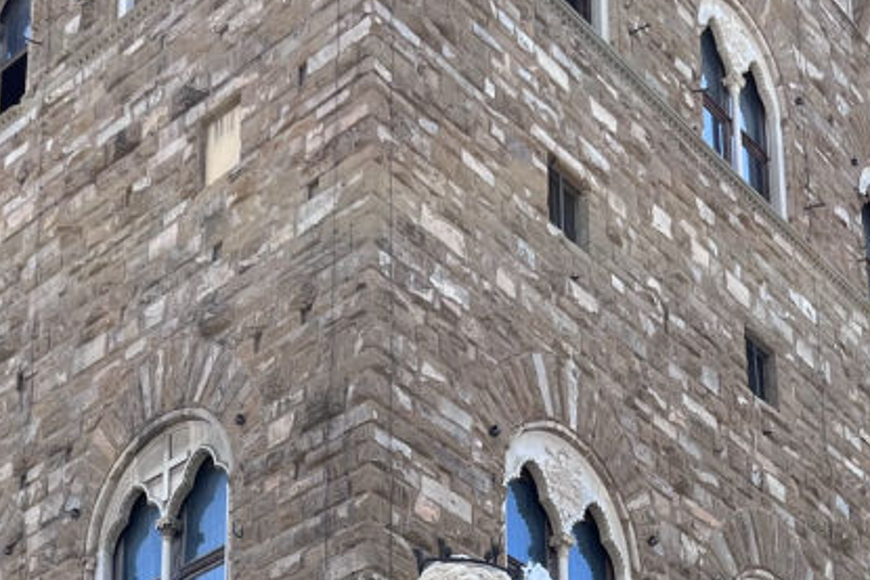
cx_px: 417
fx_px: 1861
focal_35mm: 77
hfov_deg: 26.3
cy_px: 1004
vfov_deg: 15.5
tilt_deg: +16.3
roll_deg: +0.9
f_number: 1.6
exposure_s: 1/983
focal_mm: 5.1
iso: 50
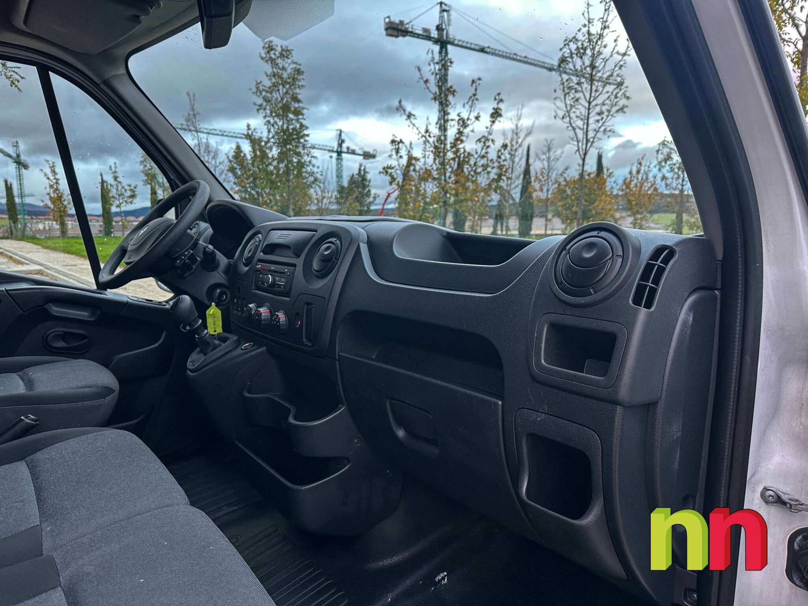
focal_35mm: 24
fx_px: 560
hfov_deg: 71.6
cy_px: 303
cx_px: 404
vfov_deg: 56.8
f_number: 1.8
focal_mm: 6.86
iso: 80
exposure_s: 1/3200
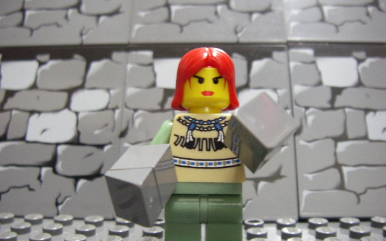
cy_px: 140
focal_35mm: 41
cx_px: 196
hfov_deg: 48.2
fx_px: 431
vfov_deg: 31.2
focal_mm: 6.3
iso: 320
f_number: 3.3
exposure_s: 1/4
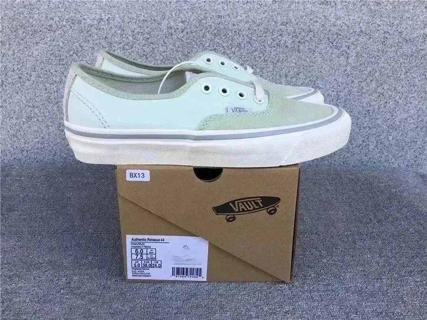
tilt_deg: -20.8
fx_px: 382
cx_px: 214
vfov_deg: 45.4
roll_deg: -0.7
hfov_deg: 58.4
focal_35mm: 31
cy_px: 160
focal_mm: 3.3
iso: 25
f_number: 2.4
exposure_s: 1/255
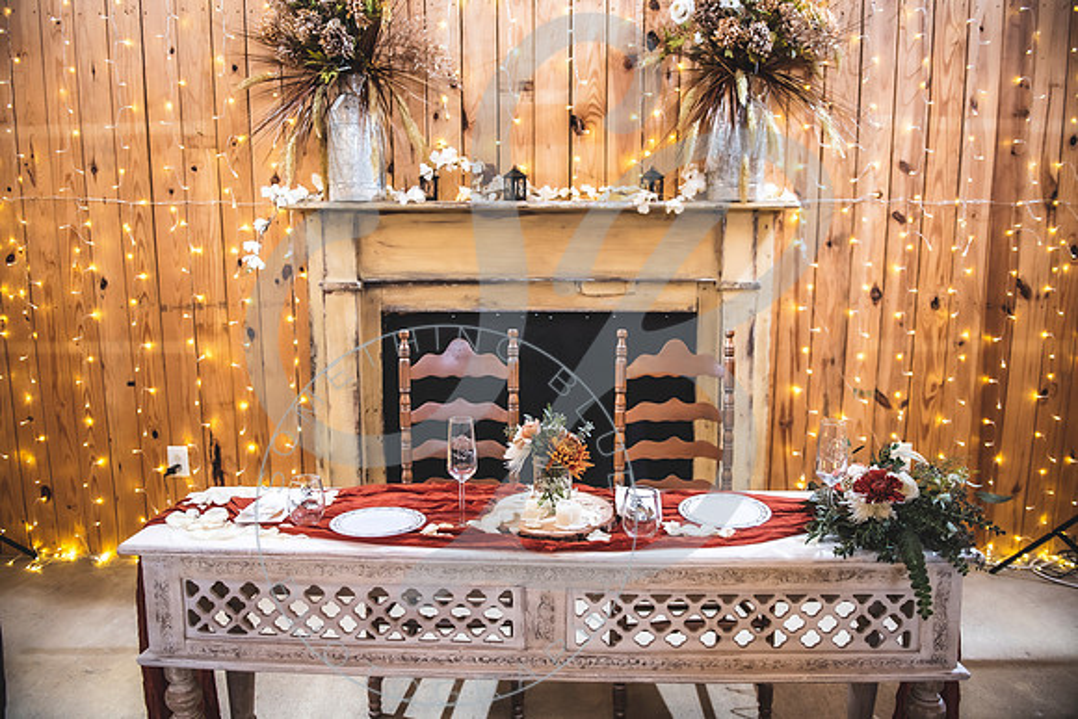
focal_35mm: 24
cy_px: 360
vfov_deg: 53.2
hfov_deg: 73.7
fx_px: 719
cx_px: 539
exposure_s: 1/125
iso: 800
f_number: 2.8
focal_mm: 24
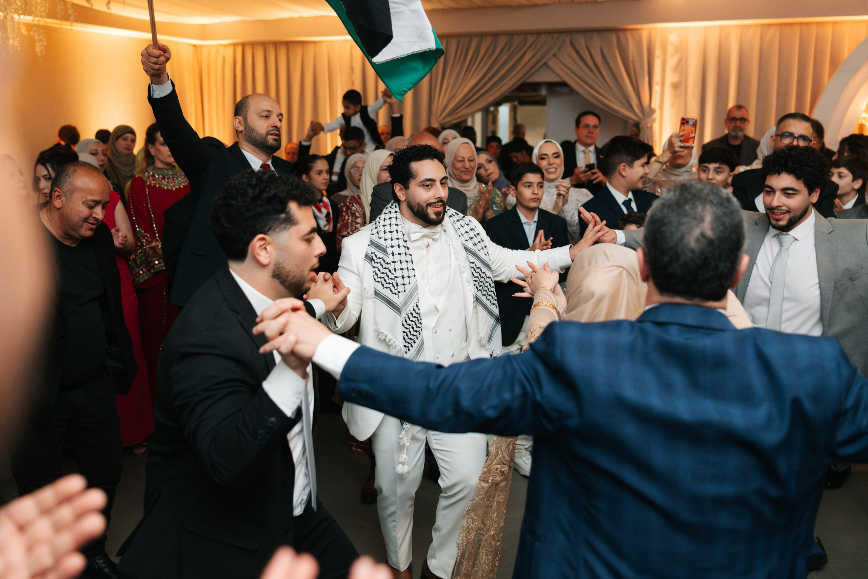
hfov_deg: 53.6
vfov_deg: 37.2
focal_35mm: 36
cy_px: 290
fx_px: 859
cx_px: 434
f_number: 2.8
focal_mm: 35
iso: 1000
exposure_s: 1/200
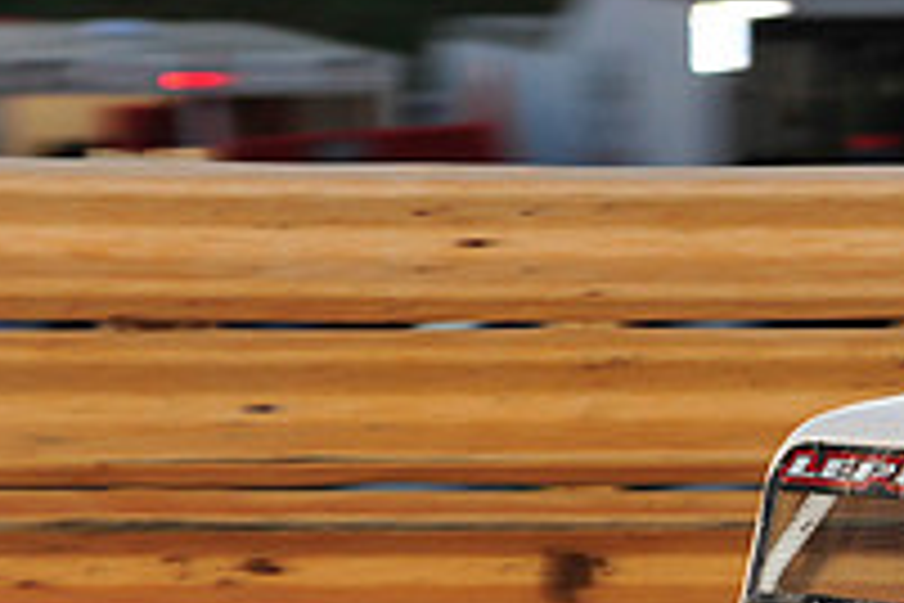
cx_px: 908
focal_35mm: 577
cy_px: 652
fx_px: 14488
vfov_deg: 2.4
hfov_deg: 3.6
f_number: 6.3
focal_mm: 200
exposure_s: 1/320
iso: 800
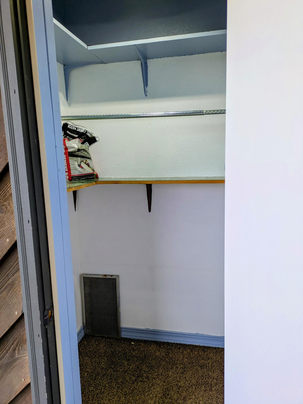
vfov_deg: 69.4
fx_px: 292
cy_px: 202
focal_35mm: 25
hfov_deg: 54.9
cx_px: 152
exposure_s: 1/120
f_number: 1.89
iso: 53
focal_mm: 5.43
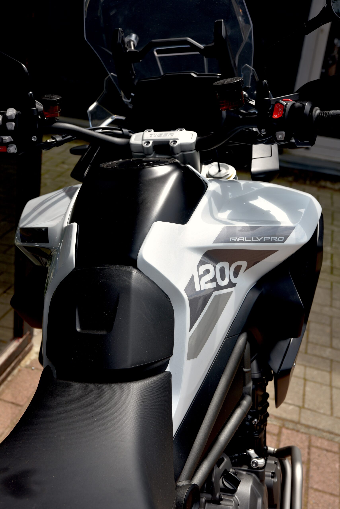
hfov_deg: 27.0
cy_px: 254
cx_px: 170
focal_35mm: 50
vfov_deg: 39.6
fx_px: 708
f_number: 7.1
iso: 100
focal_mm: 50
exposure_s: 1/200
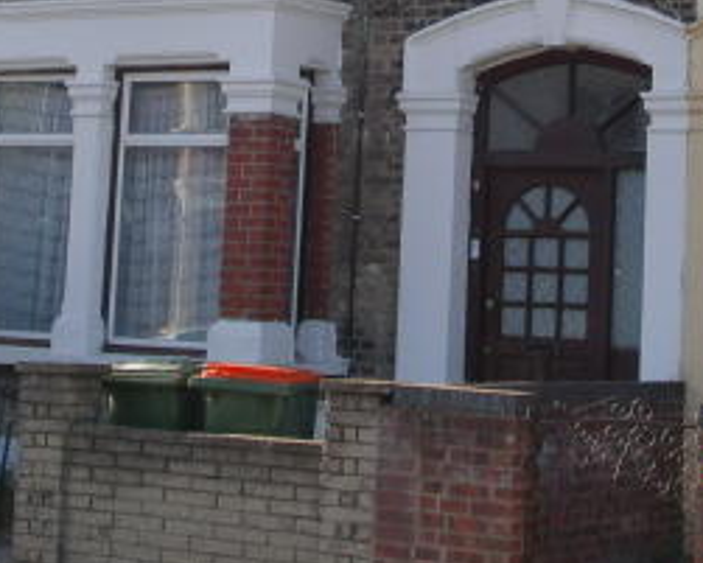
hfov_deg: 17.9
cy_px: -70
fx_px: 2227
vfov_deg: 14.1
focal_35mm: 107
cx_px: 476
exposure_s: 1/500
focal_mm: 7.6
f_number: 3.1
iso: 64
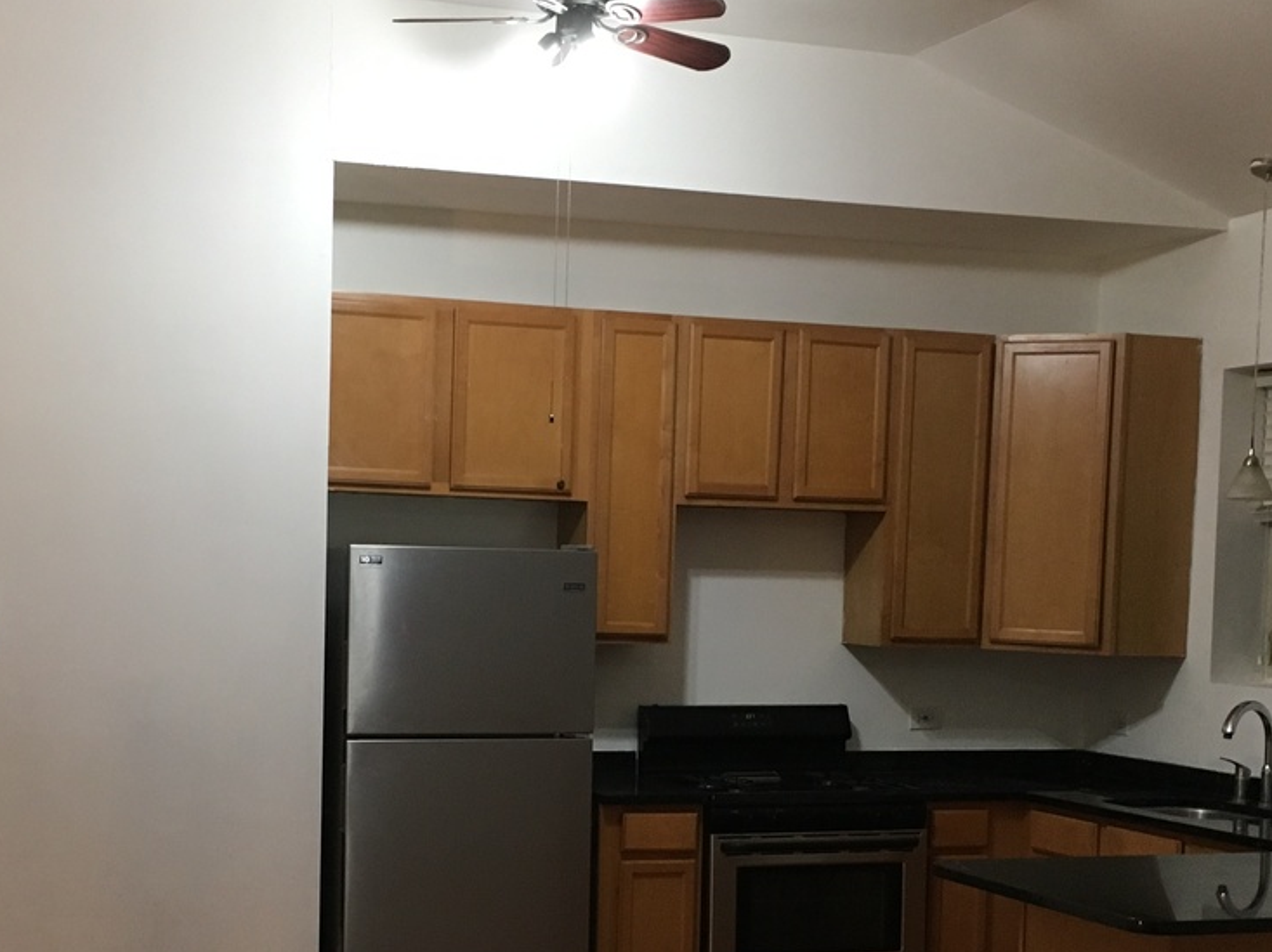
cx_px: 533
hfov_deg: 33.7
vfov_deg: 25.4
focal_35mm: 57
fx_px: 2093
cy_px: 687
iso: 125
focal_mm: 4.15
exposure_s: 1/30
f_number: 2.2
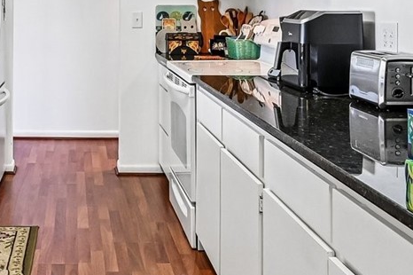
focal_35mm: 51
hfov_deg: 37.1
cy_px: 24
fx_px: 585
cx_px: 66
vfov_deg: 25.6
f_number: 8
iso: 2500
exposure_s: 1/50
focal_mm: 14
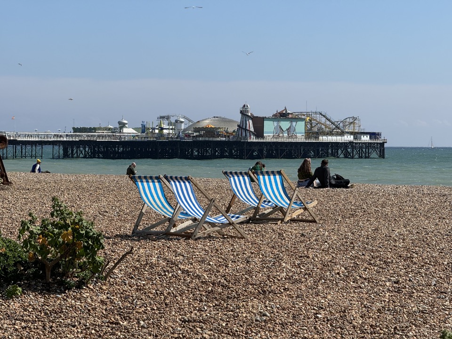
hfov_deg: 16.4
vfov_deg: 12.3
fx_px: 1567
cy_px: 170
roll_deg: +0.0
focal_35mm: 120
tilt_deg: -0.7
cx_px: 226
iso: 50
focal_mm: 15.66
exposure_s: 1/2212
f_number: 2.8
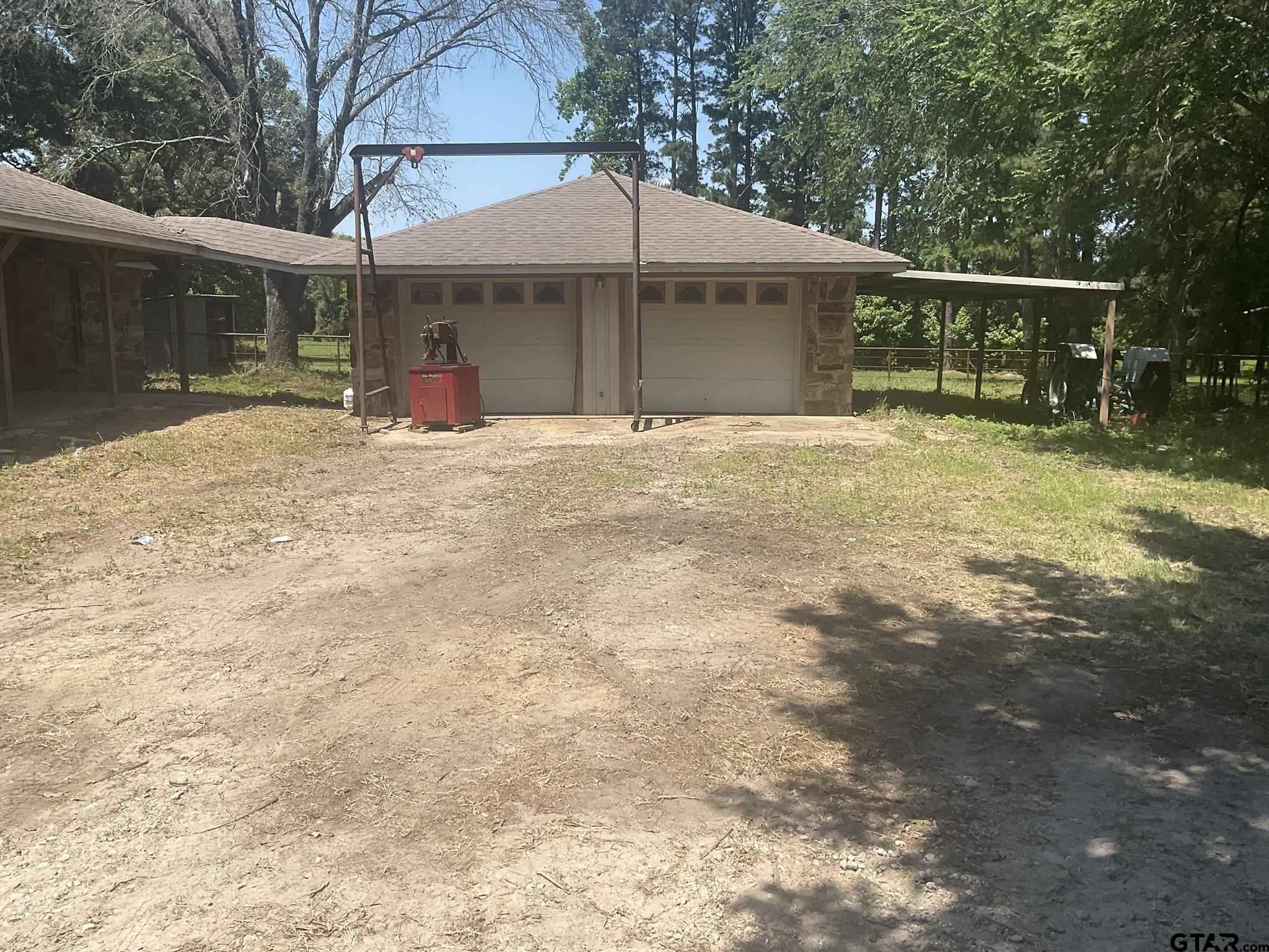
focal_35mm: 29
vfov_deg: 48.2
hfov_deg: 61.7
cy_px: 476
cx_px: 634
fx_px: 1063
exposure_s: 1/1626
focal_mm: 3
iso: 16
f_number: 1.8
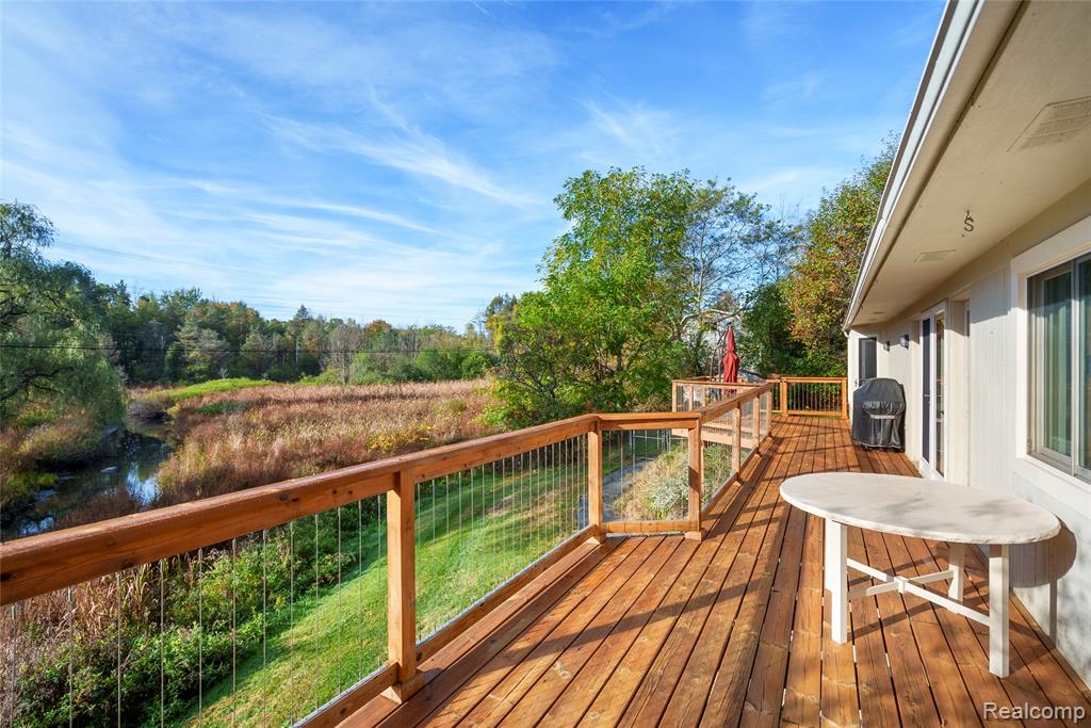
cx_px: 546
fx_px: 485
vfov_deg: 73.8
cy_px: 364
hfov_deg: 96.7
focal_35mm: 16
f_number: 4
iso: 100
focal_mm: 16
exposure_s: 1/800
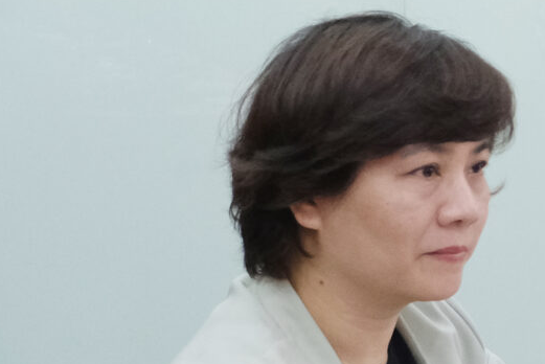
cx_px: 1325
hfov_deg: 10.5
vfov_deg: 8.1
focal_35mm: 167
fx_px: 2529
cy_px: -118
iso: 2000
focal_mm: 22.8
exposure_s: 1/60
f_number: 4.2
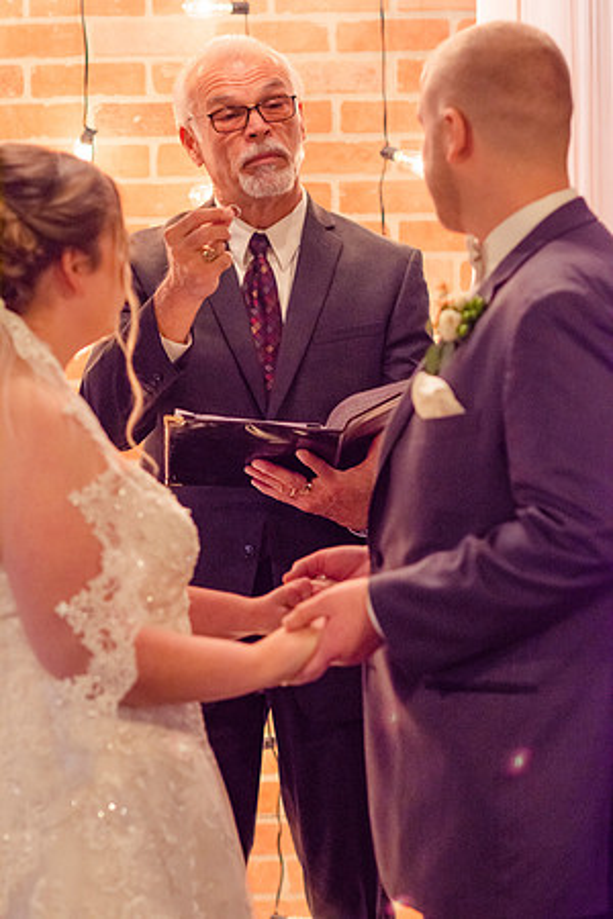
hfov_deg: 10.8
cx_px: 306
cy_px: 460
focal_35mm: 128
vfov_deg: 16.1
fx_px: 3256
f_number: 2.2
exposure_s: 1/160
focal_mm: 85
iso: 500
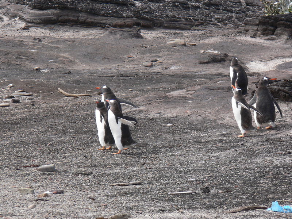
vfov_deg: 4.4
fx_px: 2860
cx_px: 146
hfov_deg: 5.8
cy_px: 110
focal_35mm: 339
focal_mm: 56.3
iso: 80
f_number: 5.6
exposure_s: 1/160
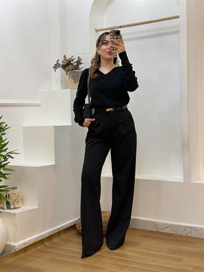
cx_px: 102
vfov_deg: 36.8
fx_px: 408
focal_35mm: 52
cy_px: 136
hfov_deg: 28.0
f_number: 2
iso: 100
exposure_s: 1/100
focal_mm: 6
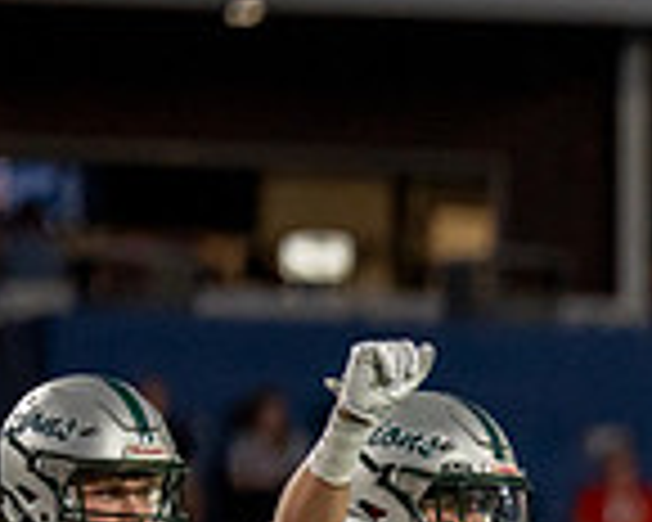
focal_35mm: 1049
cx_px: 1701
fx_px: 20242
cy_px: 895
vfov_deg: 1.5
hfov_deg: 1.8
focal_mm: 200
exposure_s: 1/2000
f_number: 2.8
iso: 2000
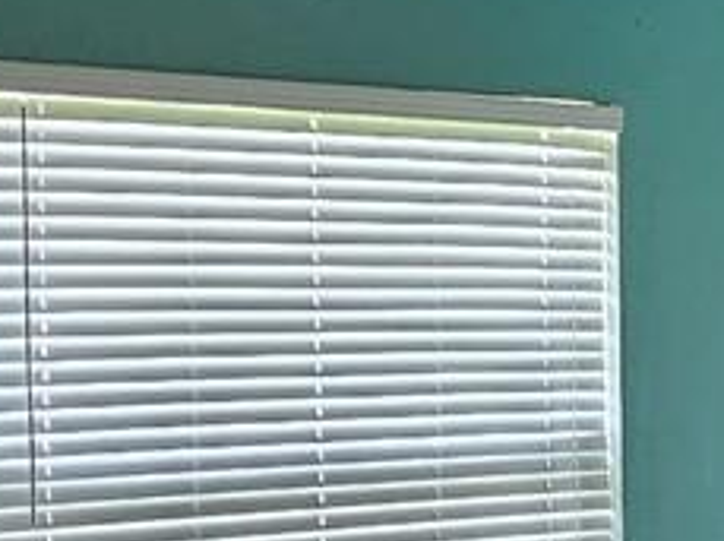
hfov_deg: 17.4
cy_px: 335
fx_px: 1900
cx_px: 1318
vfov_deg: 16.2
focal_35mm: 91
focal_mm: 2.2
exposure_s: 1/60
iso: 160
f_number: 2.2
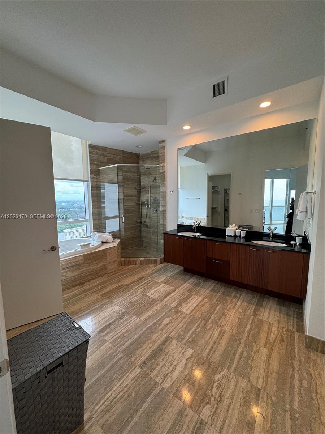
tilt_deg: -5.6
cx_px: 162
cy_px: 217
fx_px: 175
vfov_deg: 102.1
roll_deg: +1.7
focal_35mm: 14
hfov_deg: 85.7
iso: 100
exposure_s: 1/120
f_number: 2.2
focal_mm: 2.22
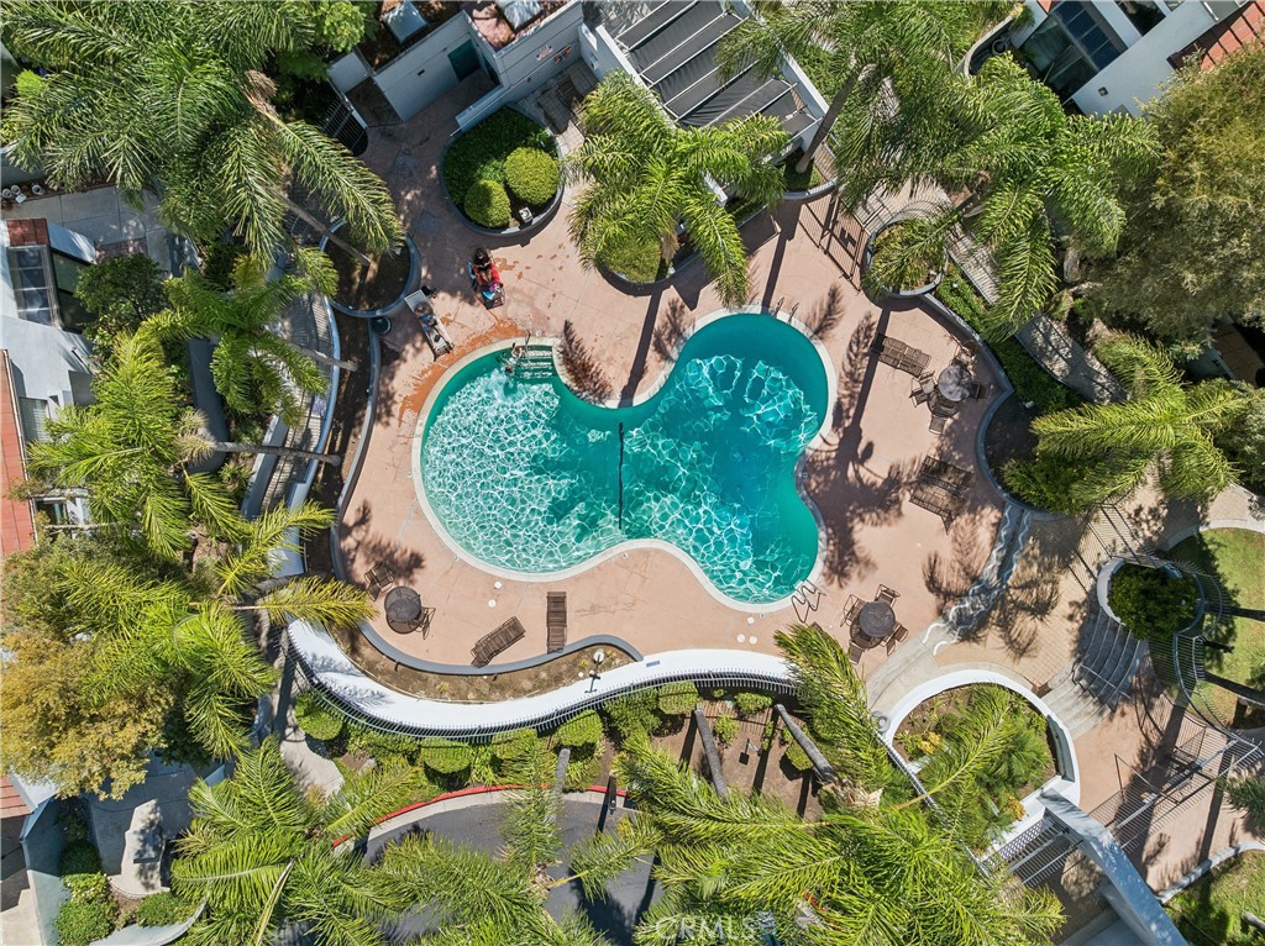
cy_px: 473
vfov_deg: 56.7
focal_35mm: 24
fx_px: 876
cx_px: 632
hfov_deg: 71.6
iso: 170
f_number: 2.8
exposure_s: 1/160
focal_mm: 12.3
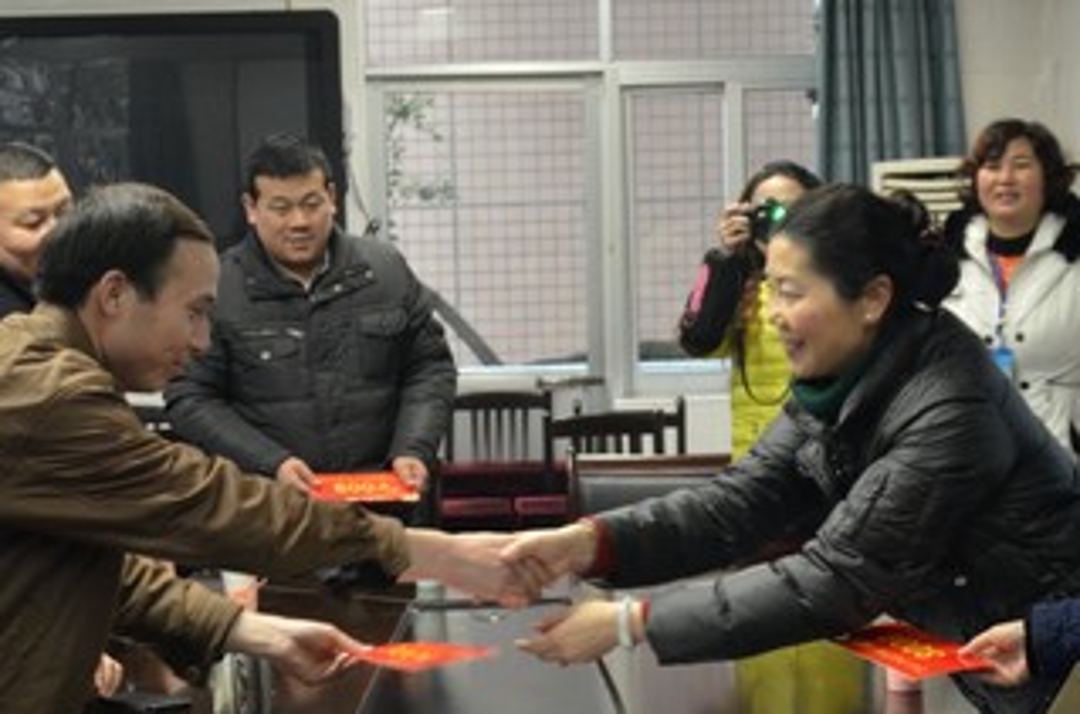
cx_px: 521
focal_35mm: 80
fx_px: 2394
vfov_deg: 16.9
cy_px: 499
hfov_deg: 25.4
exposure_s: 1/20
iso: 1600
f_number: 3.8
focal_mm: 34
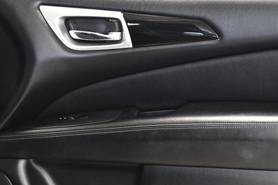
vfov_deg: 12.8
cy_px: 130
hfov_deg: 19.1
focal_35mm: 107
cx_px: 157
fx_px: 826
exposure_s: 1/125
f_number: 4.5
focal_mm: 48
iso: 2500
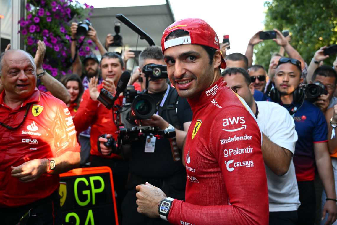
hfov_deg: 50.7
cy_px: 112
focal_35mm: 38
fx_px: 356
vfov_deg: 35.0
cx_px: 168
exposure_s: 1/2500
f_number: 2.8
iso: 2500
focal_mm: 25.5
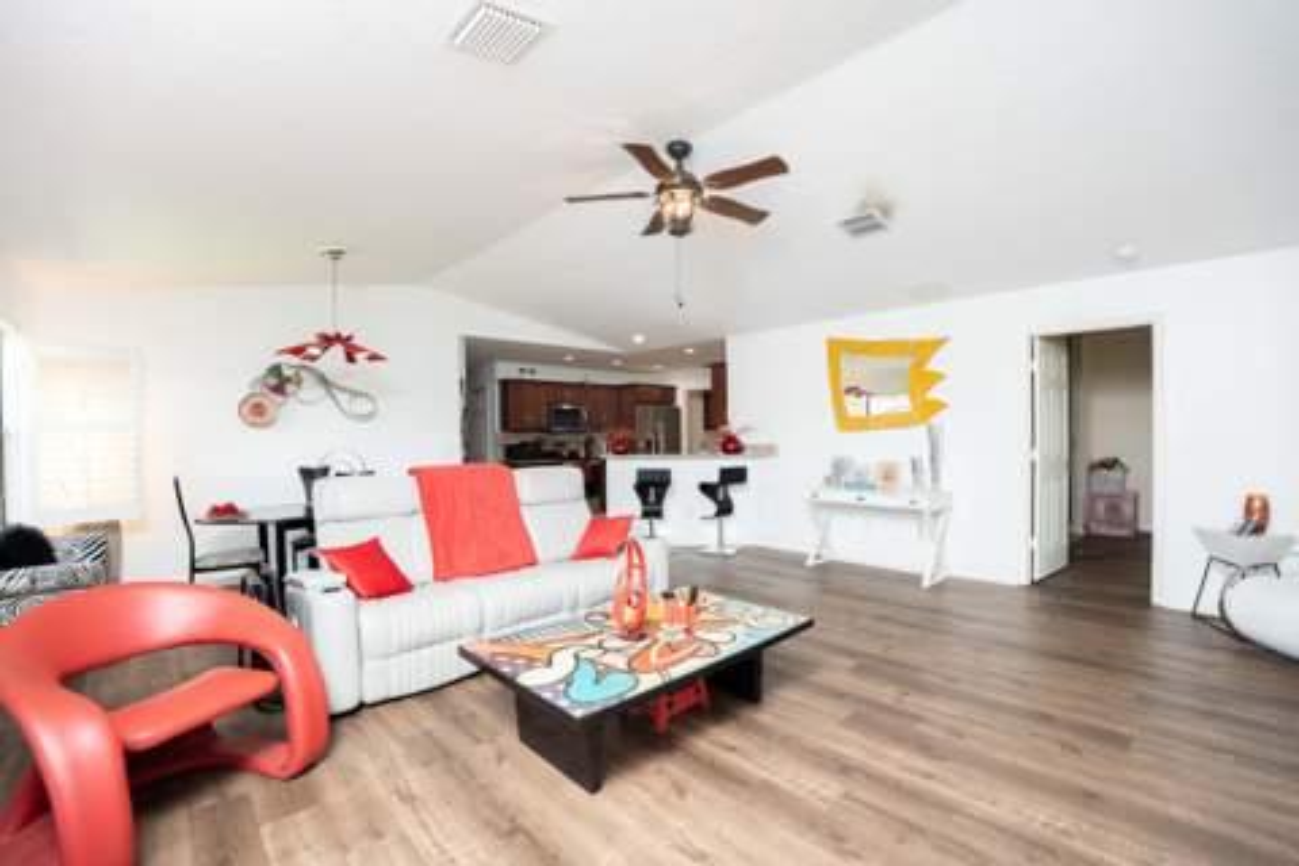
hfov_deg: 100.4
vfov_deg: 77.3
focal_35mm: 15
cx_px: 650
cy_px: 433
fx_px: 541
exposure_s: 1/125
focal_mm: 10
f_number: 4
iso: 400
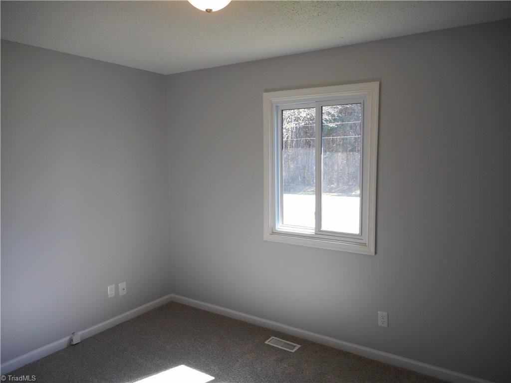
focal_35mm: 25
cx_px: 256
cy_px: 192
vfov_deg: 54.9
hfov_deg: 69.4
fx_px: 369
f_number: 3.7
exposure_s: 1/30
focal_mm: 4.5
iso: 80
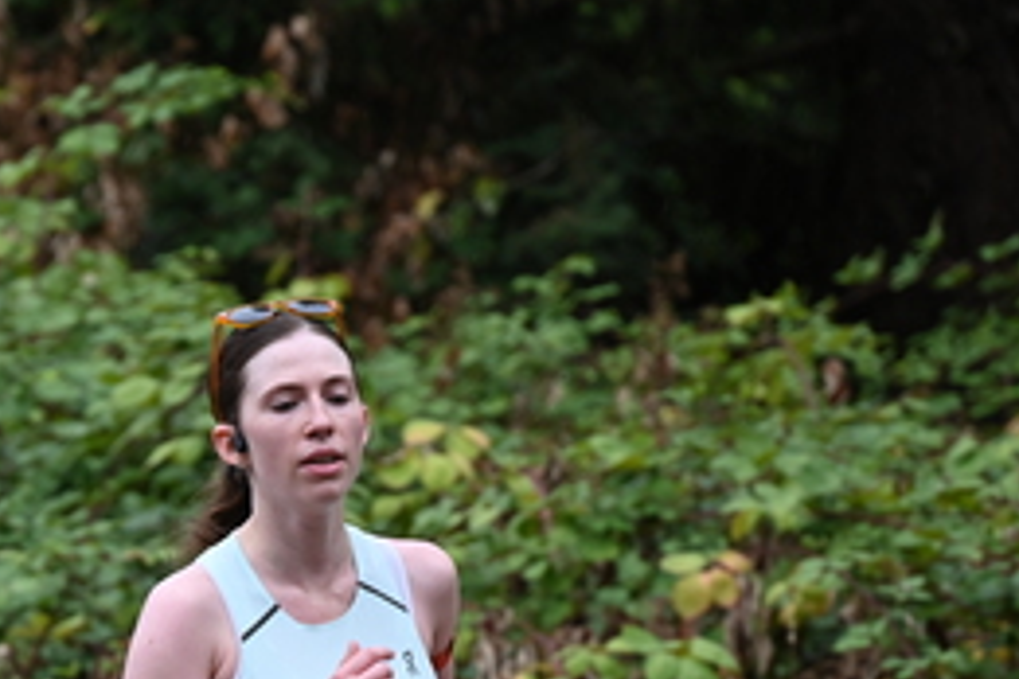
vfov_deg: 3.3
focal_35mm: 421
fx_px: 11916
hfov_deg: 4.9
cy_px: 599
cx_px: 207
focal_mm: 200
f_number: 6.3
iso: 400
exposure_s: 1/250
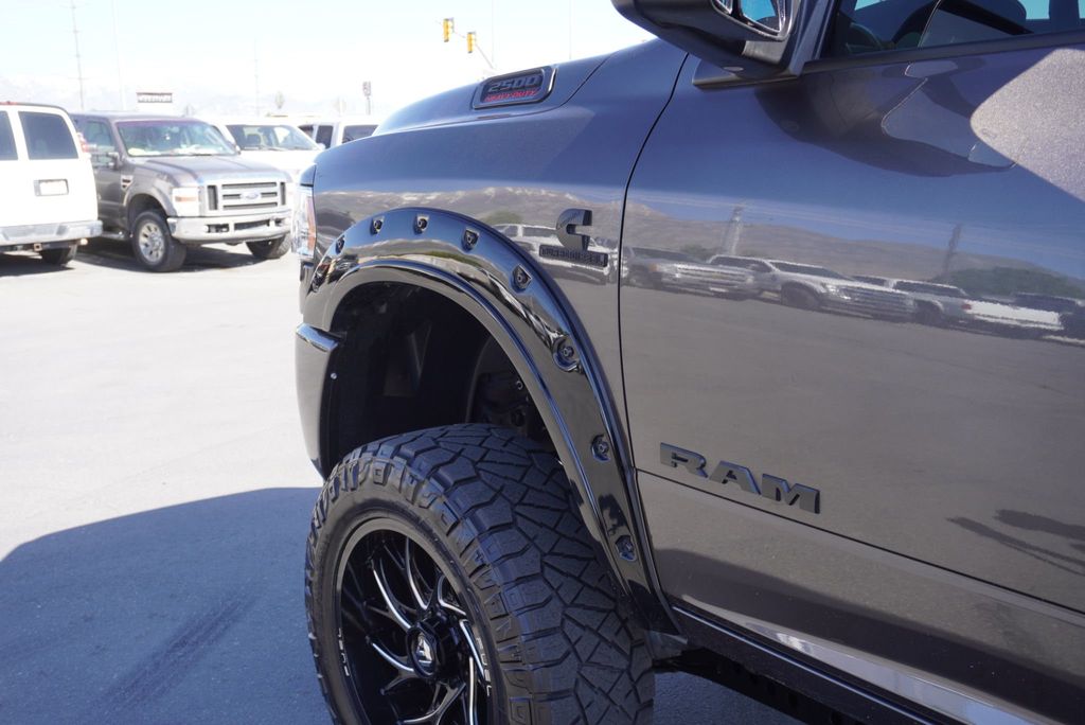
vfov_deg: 40.0
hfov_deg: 57.2
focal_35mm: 33
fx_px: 995
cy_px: 362
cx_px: 542
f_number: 5.6
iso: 100
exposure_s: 1/100
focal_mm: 22
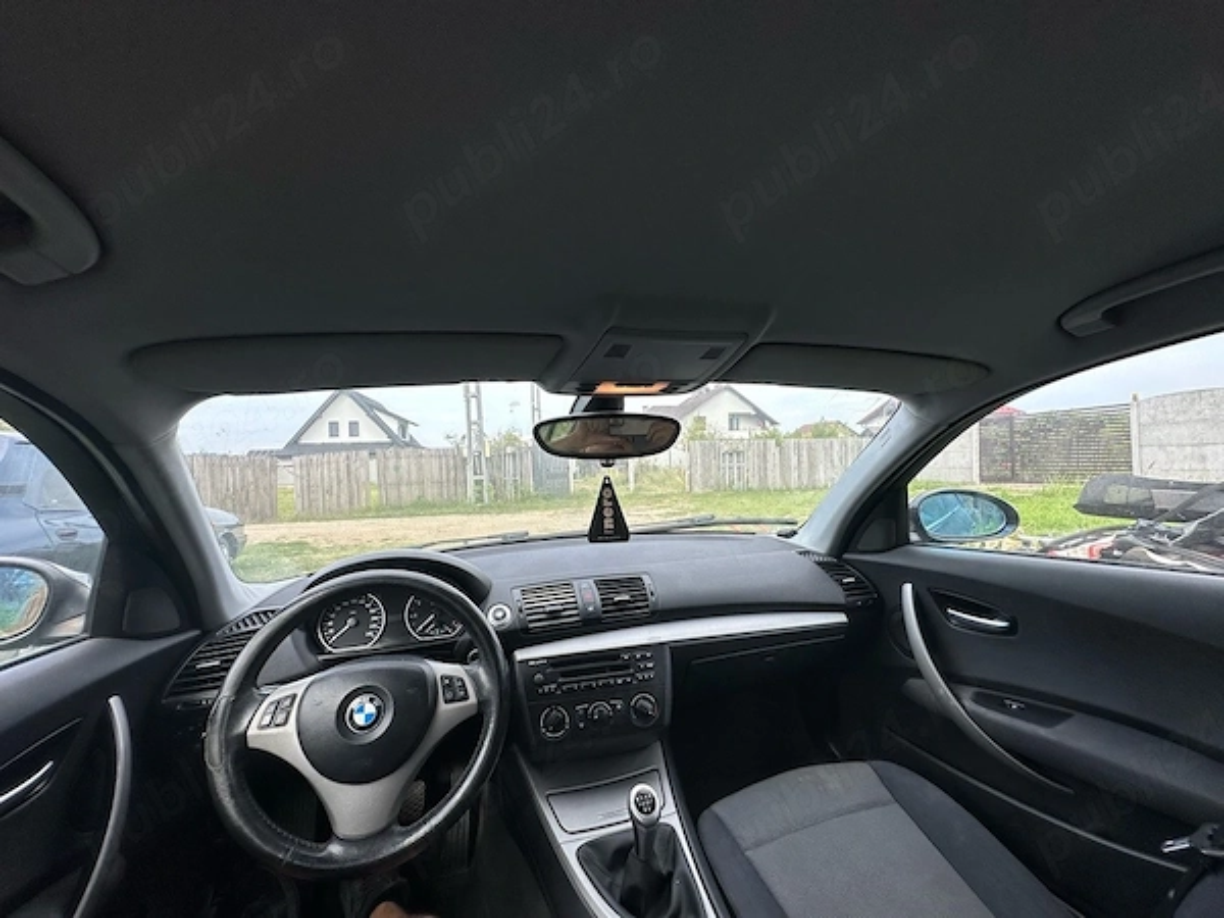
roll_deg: +2.1
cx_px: 612
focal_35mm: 14
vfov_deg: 85.7
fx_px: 495
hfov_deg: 102.1
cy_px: 459
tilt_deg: +0.2
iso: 40
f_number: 2.2
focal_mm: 2.22
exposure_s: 1/325
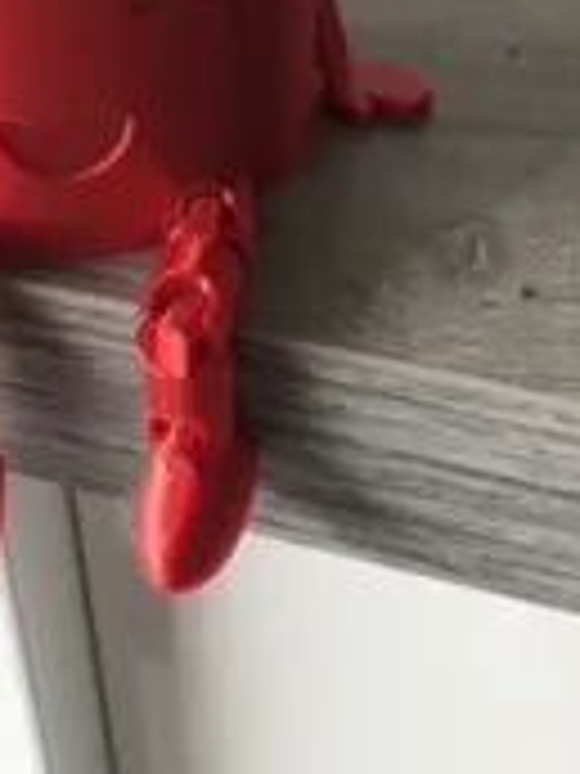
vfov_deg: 28.7
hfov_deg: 22.4
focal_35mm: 65
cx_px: 157
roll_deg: +3.2
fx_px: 1452
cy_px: 90
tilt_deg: -34.3
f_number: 1.8
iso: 32
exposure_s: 1/100
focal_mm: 3.99
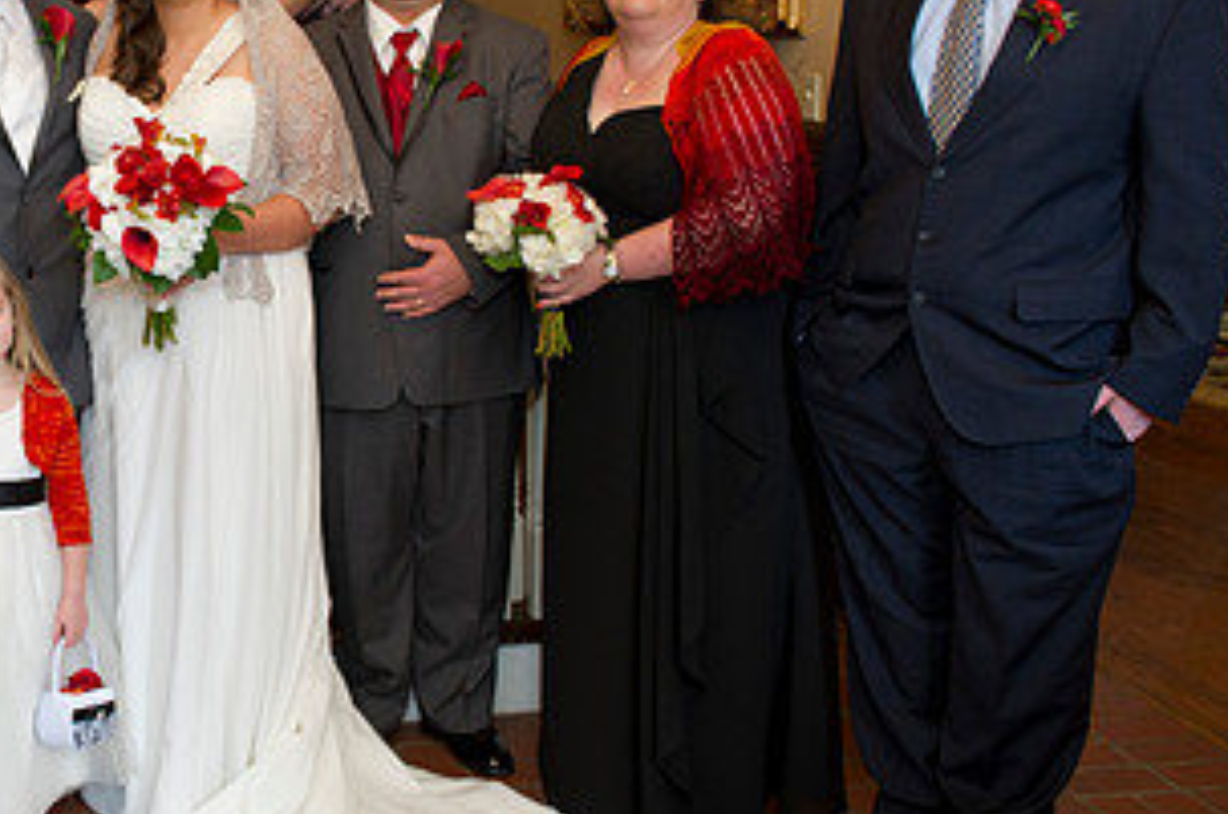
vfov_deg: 29.0
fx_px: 1567
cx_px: 150
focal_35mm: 46
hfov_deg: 40.0
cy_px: 275
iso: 800
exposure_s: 1/60
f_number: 5
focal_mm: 24
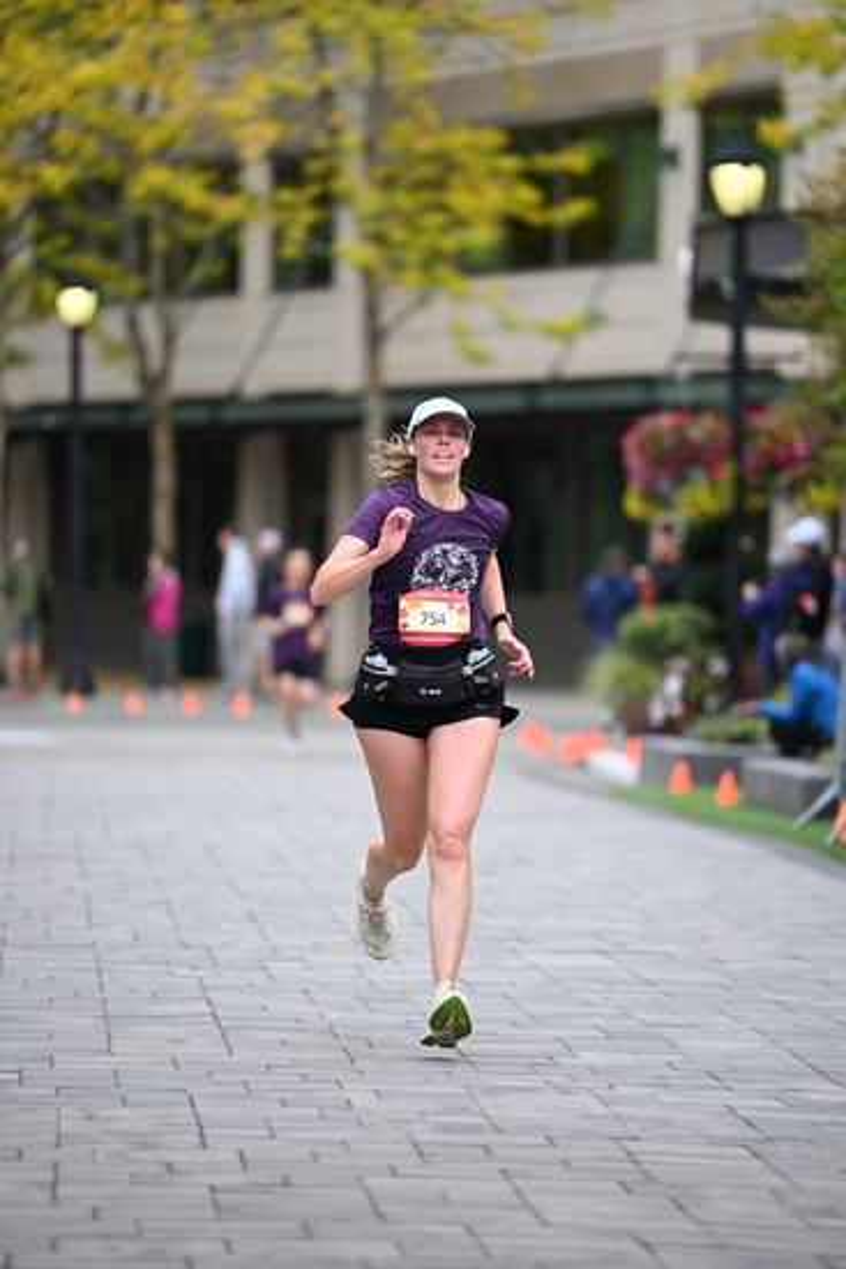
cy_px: 634
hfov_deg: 6.9
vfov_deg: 10.3
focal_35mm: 200
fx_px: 7045
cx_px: 423
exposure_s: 1/2000
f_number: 2.8
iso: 640
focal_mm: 200
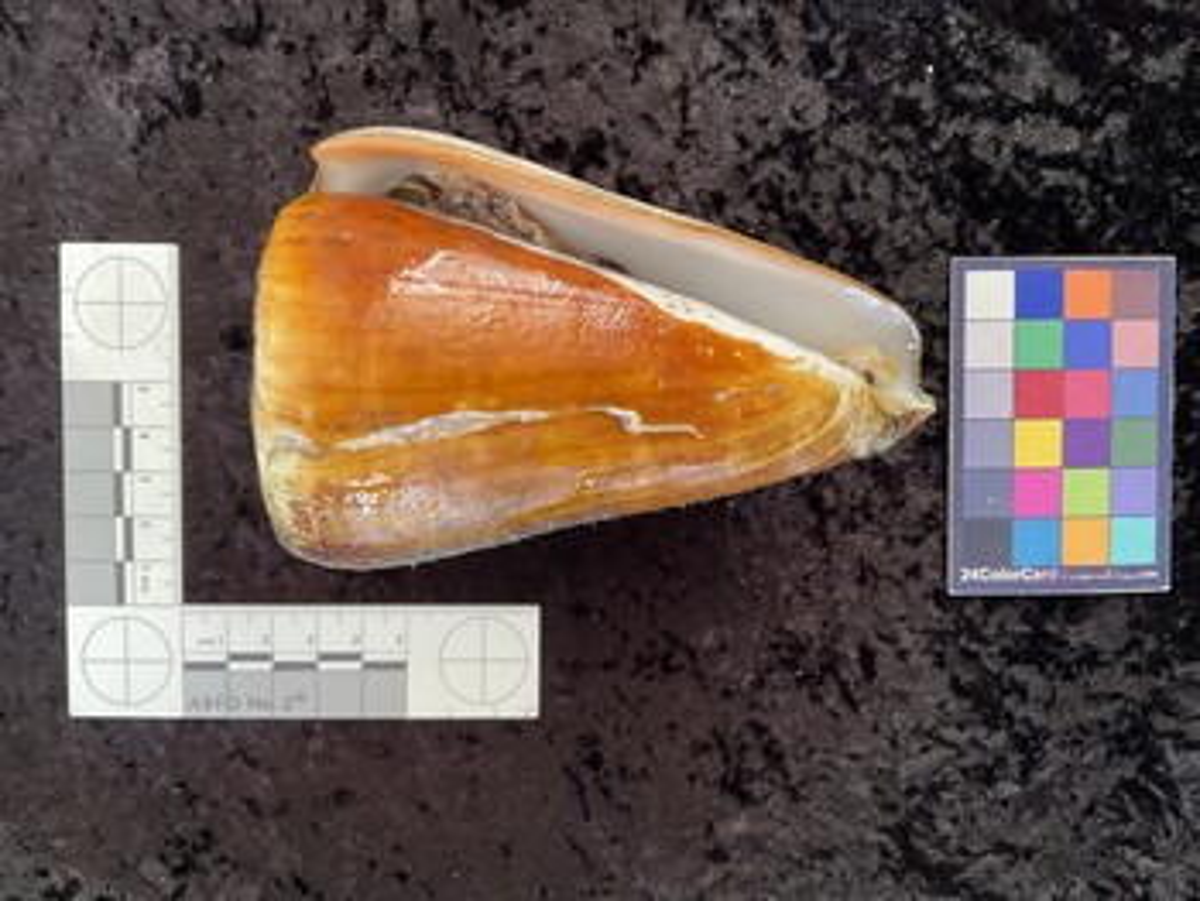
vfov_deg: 48.3
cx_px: 600
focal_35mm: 29
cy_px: 450
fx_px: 1006
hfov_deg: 61.6
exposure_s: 1/50
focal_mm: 3
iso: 80
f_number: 1.8
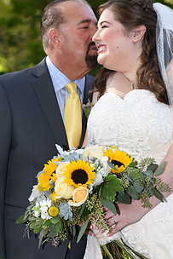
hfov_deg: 8.5
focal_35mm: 162
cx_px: 124
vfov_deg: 12.7
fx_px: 1166
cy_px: 160
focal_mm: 85
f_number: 3.5
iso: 200
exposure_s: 1/200
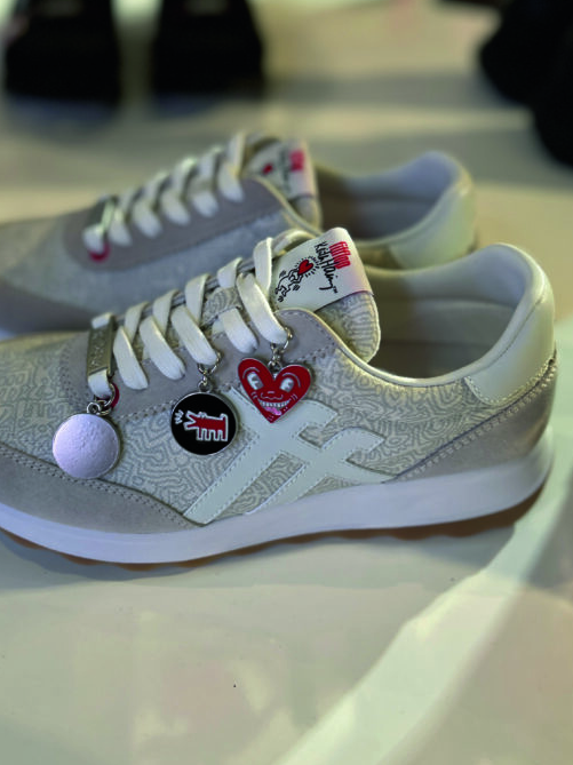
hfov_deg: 40.5
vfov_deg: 52.4
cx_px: 226
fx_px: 773
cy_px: 314
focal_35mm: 35
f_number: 1.5
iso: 250
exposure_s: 1/53
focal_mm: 5.7
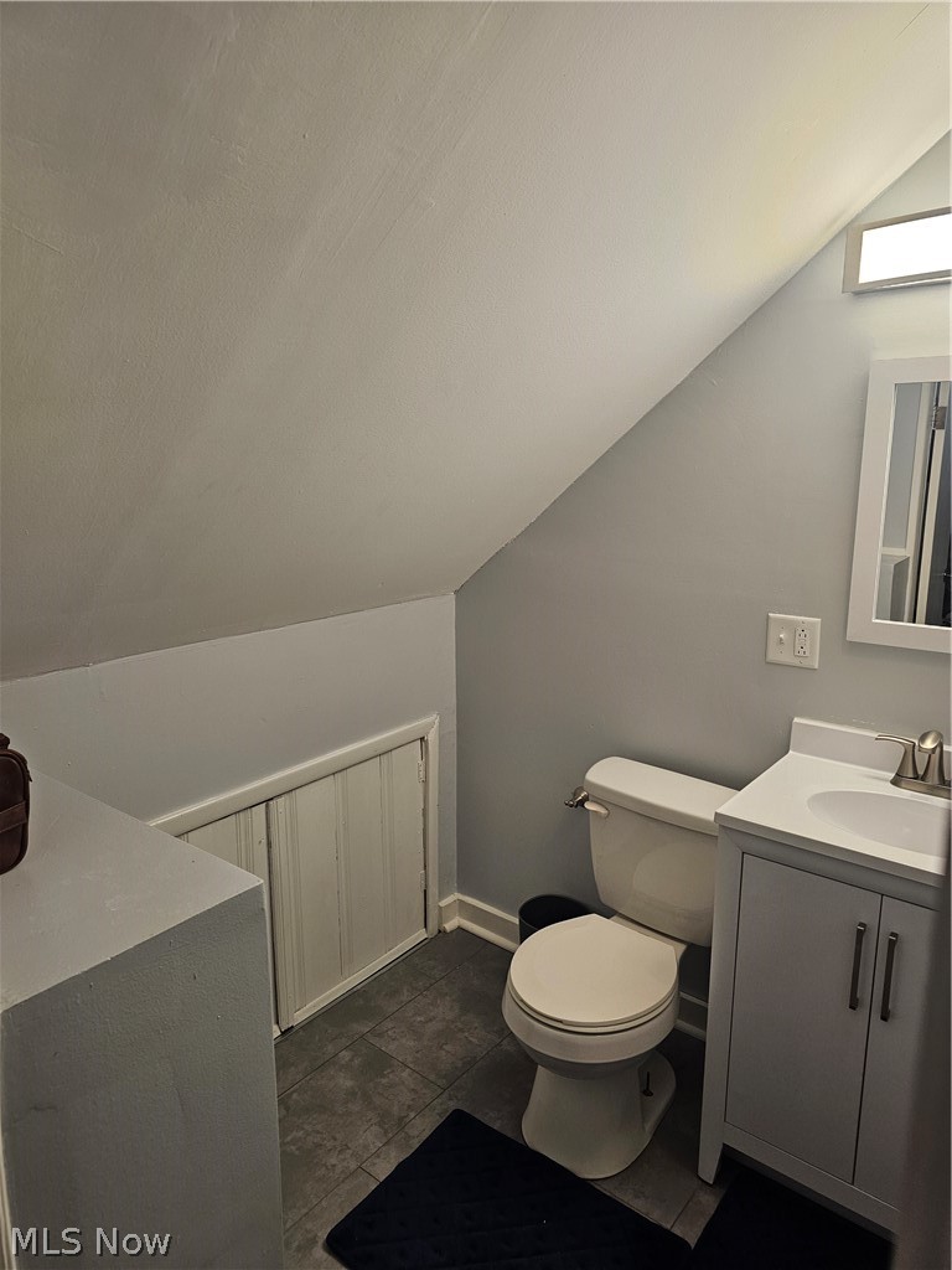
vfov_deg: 73.9
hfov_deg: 58.9
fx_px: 843
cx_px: 476
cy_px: 635
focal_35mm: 23
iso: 160
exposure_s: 1/120
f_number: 1.7
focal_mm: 6.3
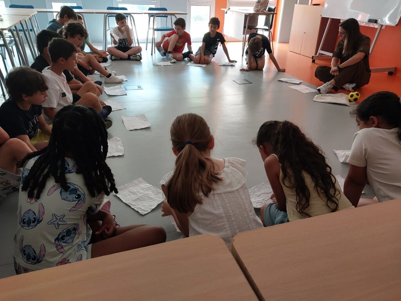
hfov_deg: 60.0
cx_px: 200
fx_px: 348
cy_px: 150
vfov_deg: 46.8
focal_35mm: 30
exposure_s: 1/60
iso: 160
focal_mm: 4.6
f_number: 1.8
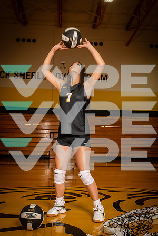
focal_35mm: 44
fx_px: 290
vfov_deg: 44.5
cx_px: 79
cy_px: 118
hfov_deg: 30.5
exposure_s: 1/320
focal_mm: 44
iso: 800
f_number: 7.1
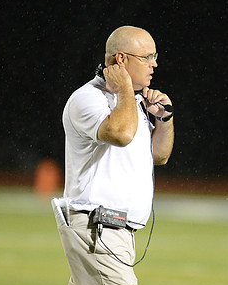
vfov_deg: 2.5
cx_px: 169
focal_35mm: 765
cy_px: 186
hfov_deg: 2.0
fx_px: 6453
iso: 5000
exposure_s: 1/1000
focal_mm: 400
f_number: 2.8
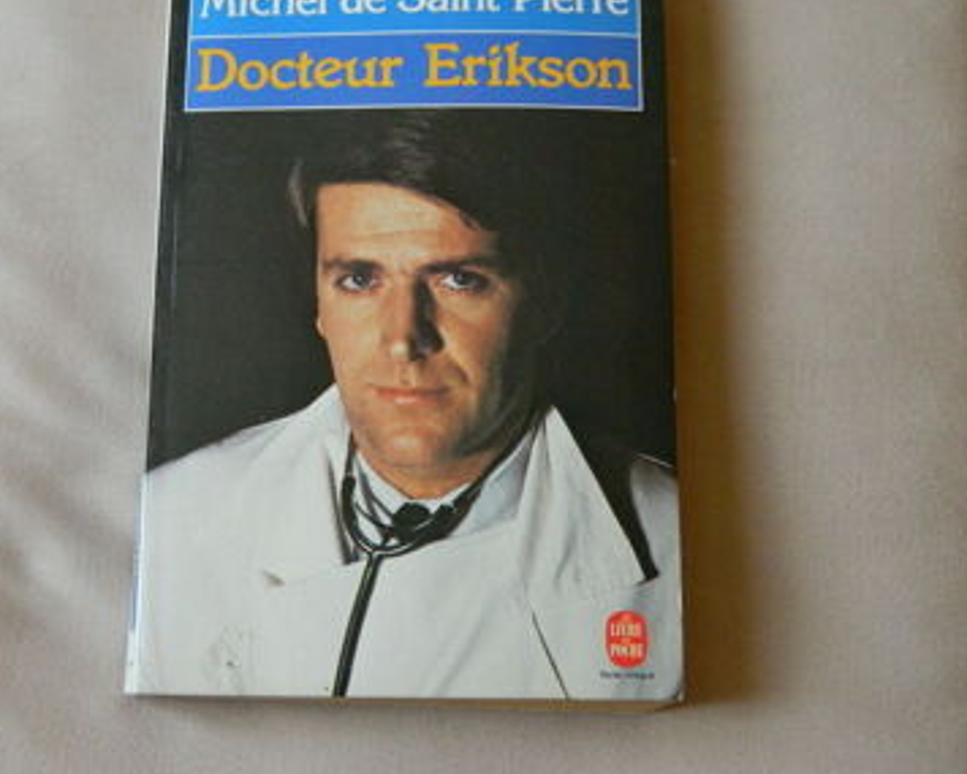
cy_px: 350
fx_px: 1546
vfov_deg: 28.1
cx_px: 394
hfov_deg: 34.6
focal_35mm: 54
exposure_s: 1/25
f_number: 3.5
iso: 400
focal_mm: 7.3
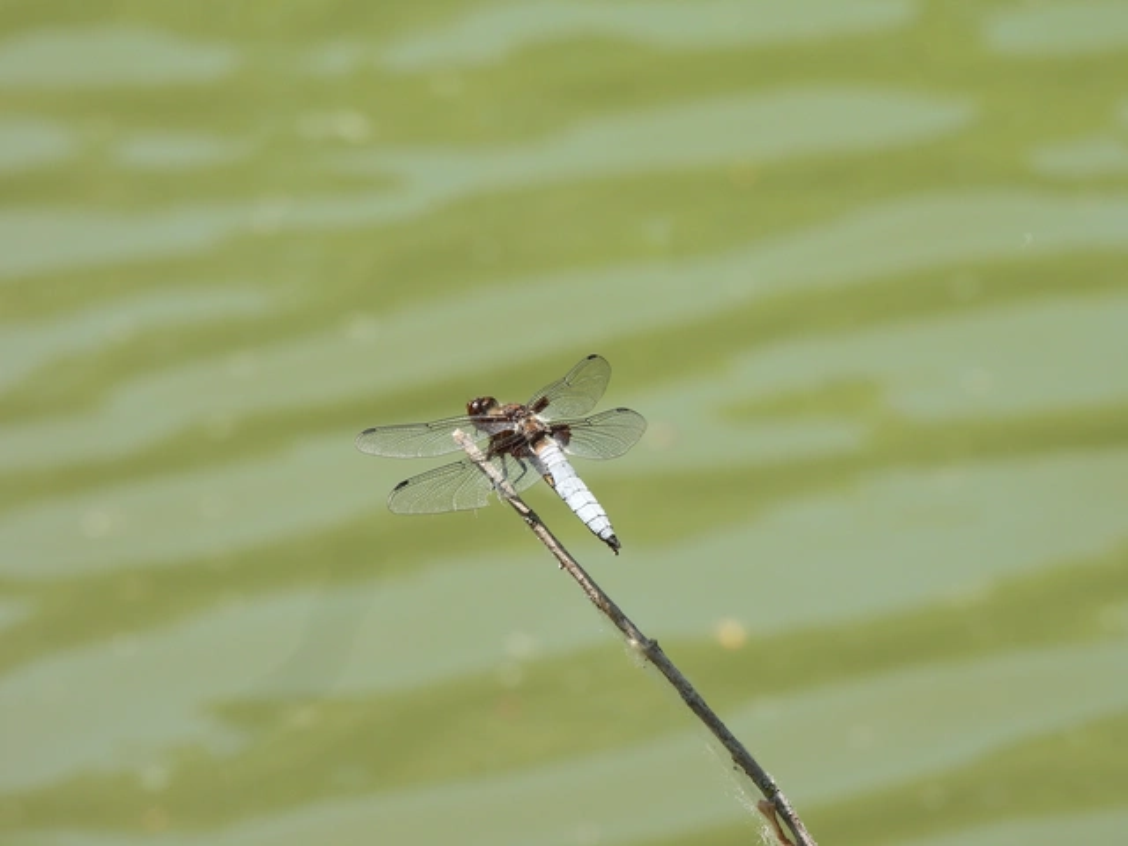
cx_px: 564
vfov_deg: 1.9
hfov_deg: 2.5
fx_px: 26069
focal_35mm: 800
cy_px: 423
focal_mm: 143
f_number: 6.3
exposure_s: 1/200
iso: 100
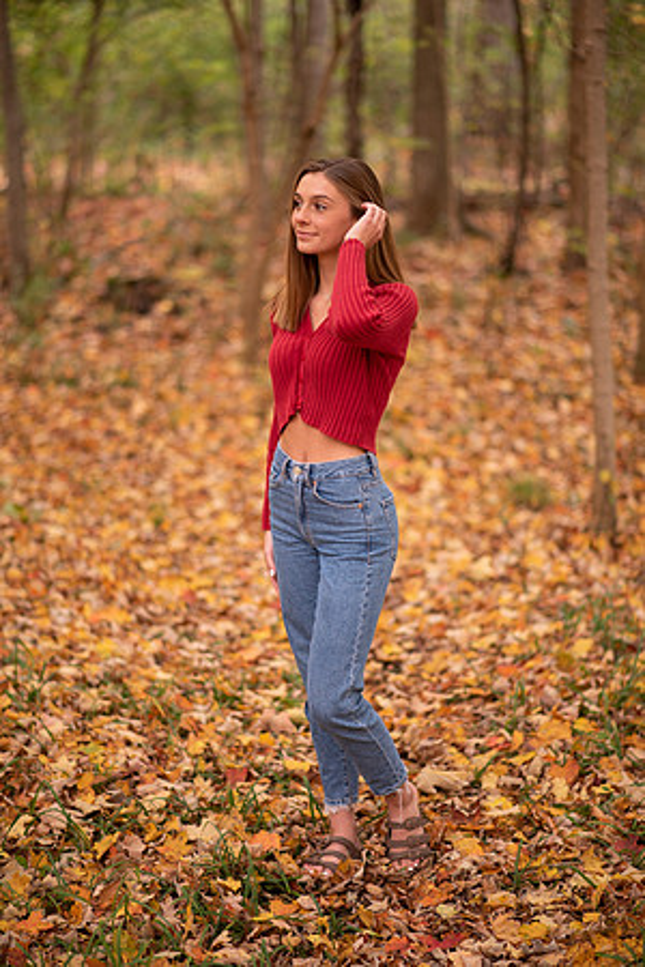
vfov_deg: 23.9
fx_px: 2284
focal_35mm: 85
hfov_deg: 16.1
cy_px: 484
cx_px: 322
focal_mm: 85
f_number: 1.8
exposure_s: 1/125
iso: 100
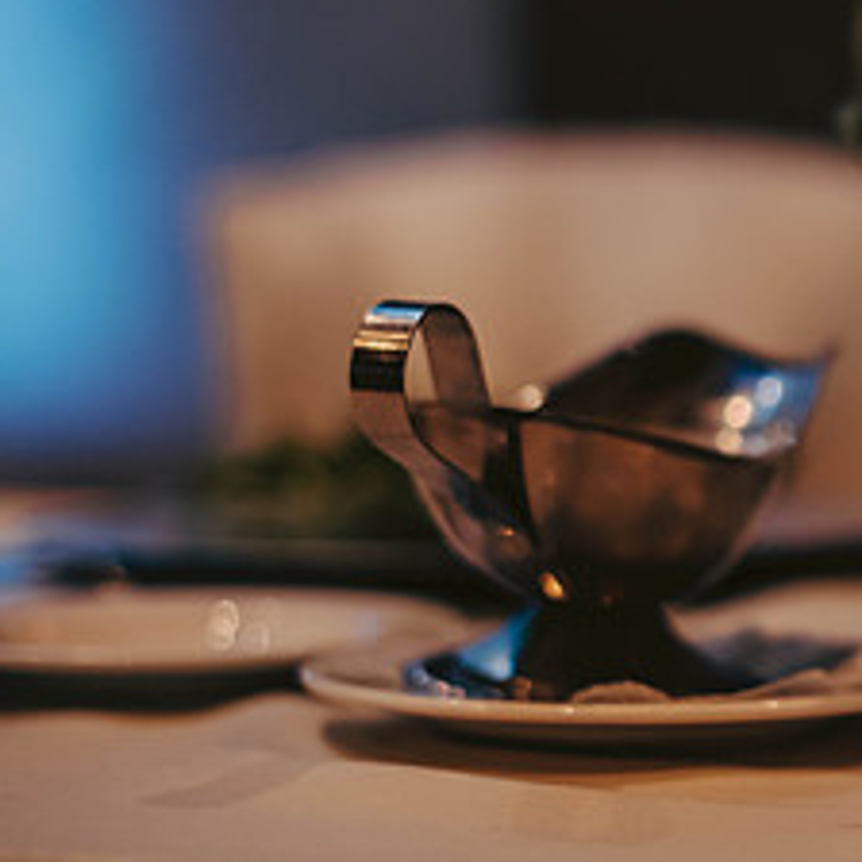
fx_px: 3212
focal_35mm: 114
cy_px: 448
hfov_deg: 14.7
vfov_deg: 15.3
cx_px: 1062
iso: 1000
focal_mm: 50
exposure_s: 1/160
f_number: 1.8
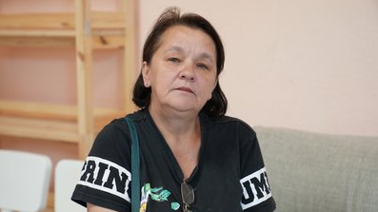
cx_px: 189
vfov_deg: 16.3
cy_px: 116
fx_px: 741
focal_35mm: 74
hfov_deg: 28.6
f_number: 3.2
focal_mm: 70
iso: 1000
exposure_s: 1/100
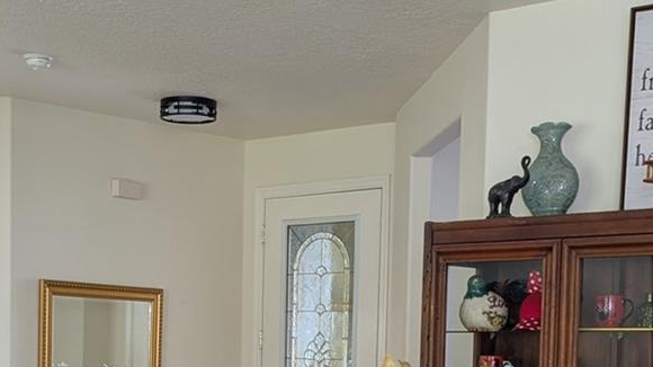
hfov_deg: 29.2
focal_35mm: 72
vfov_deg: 16.1
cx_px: 239
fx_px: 1246
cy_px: 441
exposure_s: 1/37.8
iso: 20
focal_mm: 6.9
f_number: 1.68
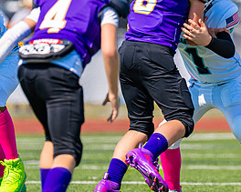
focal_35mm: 736
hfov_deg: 2.6
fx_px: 5248
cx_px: 208
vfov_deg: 2.1
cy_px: 52
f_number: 2.8
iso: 100
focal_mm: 200
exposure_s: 1/2000
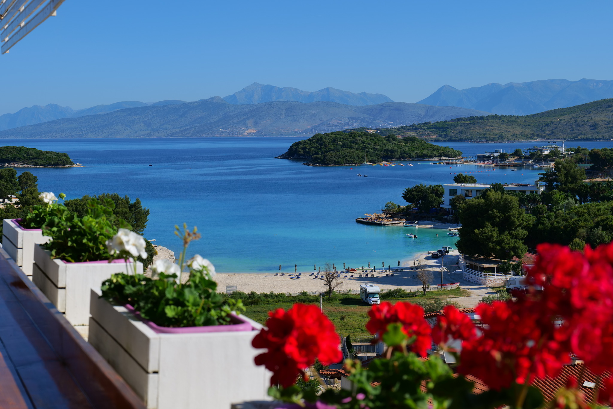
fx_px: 1022
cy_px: 204
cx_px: 306
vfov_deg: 22.6
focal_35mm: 60
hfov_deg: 33.4
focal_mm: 60
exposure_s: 1/250
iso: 100
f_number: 10
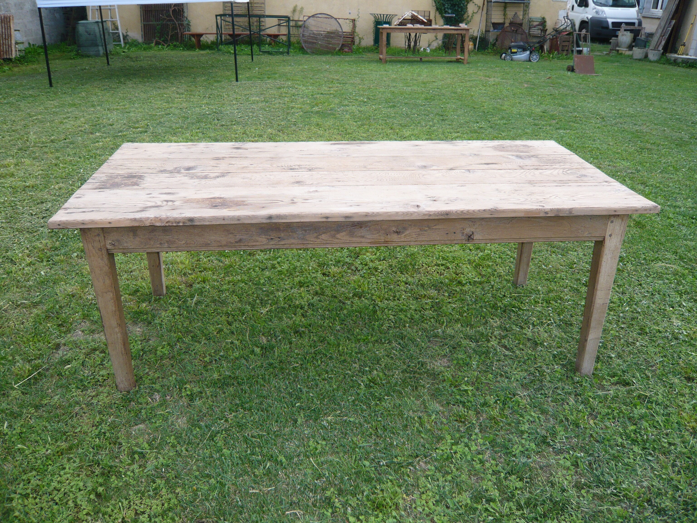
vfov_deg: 49.7
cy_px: 262
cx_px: 348
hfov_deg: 63.4
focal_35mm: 28
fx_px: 564
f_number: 2.8
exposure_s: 1/250
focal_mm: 4.6
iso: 100
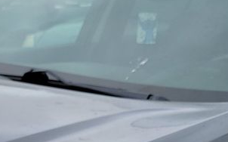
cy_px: 255
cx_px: 45
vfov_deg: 9.2
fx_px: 838
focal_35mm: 135
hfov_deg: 15.4
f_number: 1.8
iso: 50
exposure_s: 1/307
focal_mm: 6.7
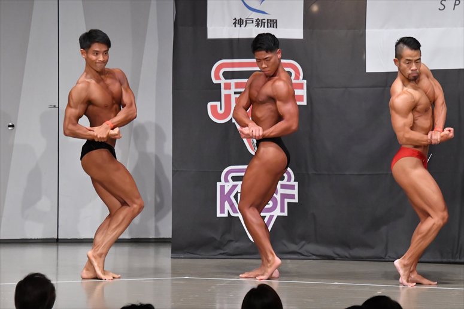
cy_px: 154
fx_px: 2899
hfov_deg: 9.2
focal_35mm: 225
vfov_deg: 6.1
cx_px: 232
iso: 6400
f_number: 5.6
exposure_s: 1/400
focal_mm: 150
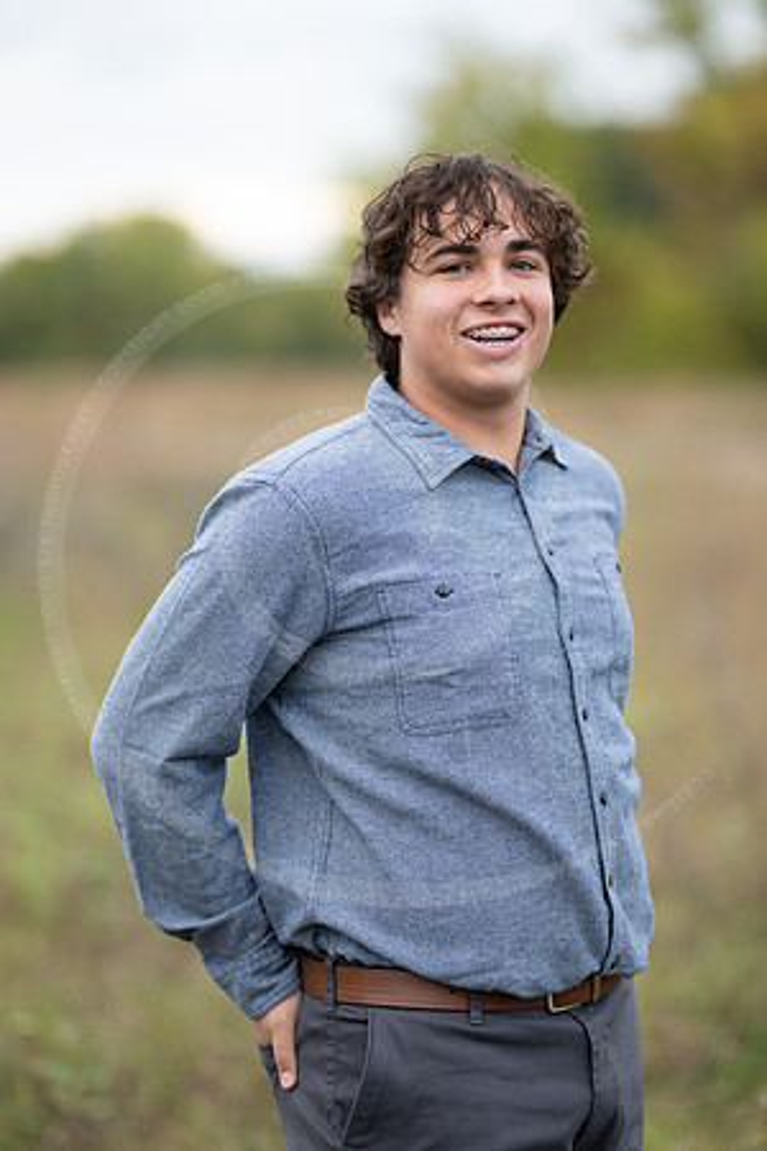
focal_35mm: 85
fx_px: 2716
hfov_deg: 16.1
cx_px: 384
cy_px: 576
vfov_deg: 23.9
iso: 500
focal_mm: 85
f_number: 1.3
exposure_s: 1/400
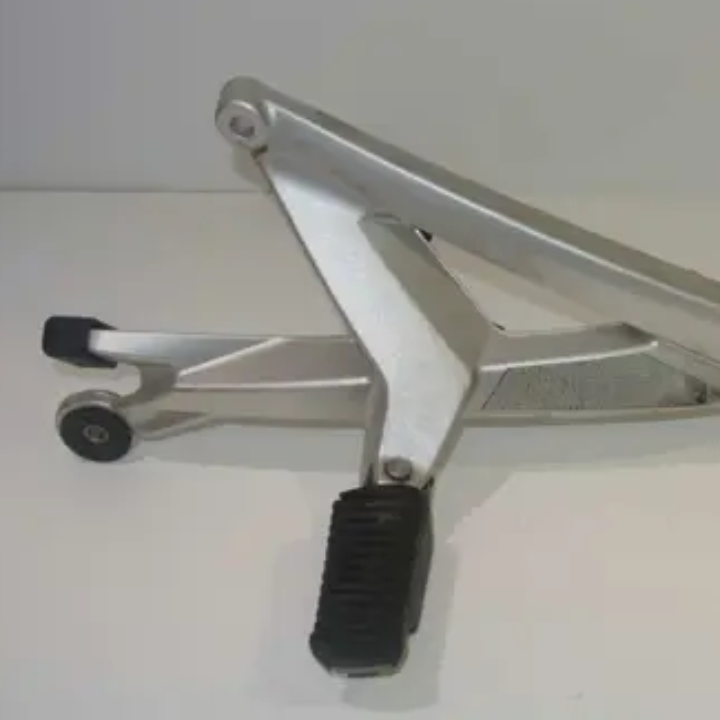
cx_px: 563
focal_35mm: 62
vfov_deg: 27.7
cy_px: 383
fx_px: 1459
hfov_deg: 27.2
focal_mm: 16.3
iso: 200
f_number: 4.2
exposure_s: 1/60
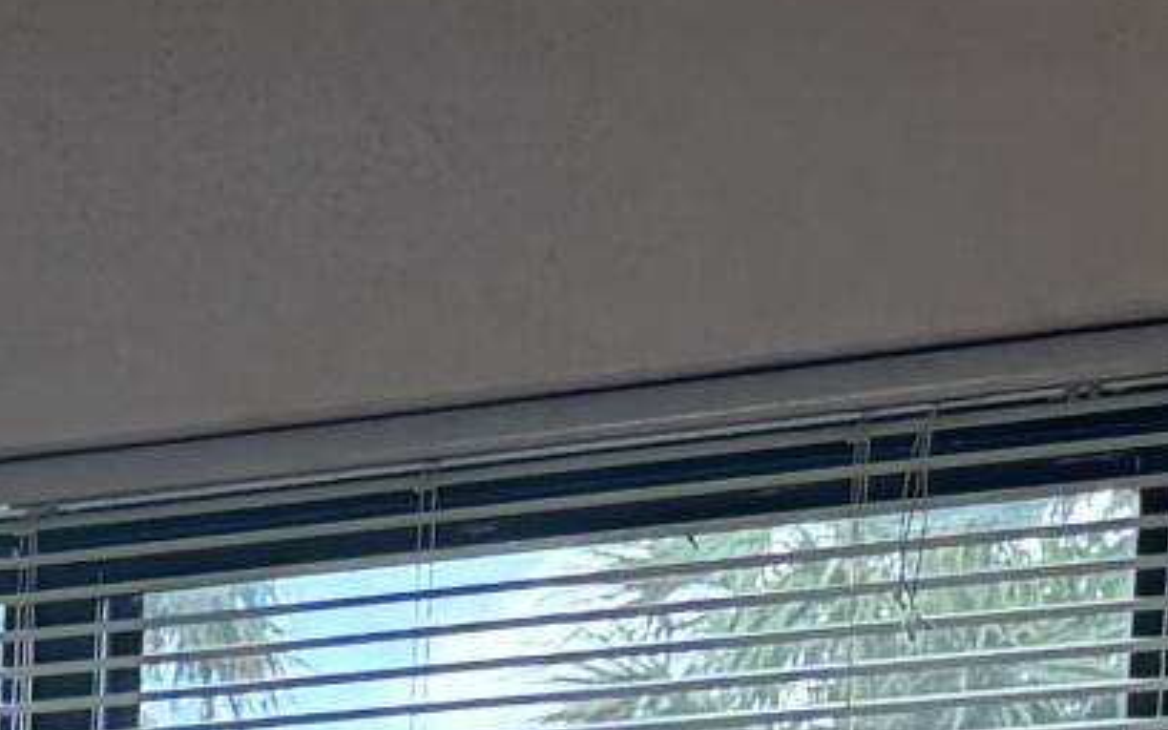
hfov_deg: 9.1
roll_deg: +0.2
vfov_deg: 6.4
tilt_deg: -6.6
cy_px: 2264
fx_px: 5953
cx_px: -2307
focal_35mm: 187
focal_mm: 6.76
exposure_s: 1/127
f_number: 1.78
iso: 100
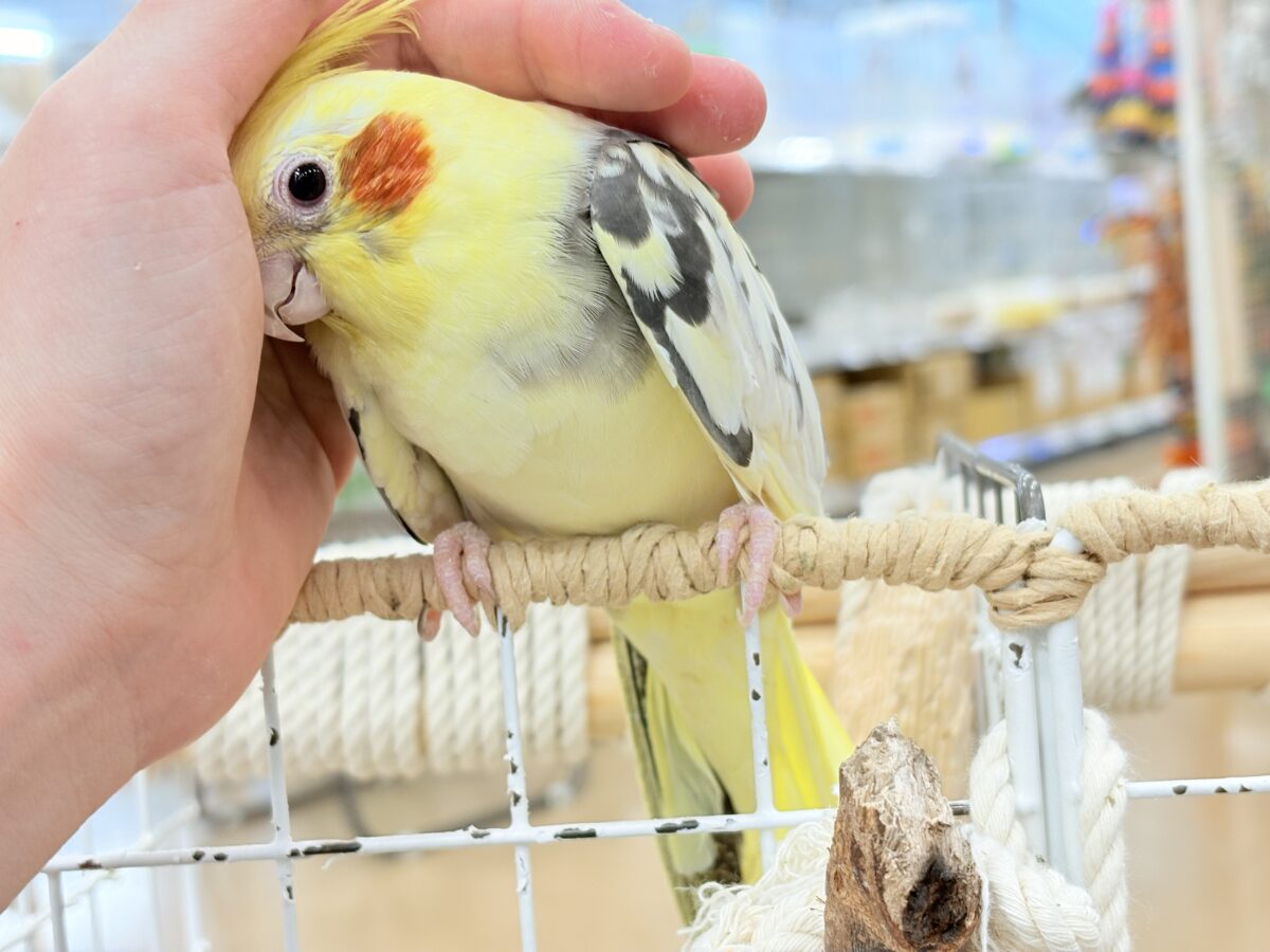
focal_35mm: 52
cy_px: 476
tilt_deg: -3.4
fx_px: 1908
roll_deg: +6.2
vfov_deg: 28.0
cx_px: 635
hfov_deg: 36.8
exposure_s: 1/50
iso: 50
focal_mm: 5.96
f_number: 1.6
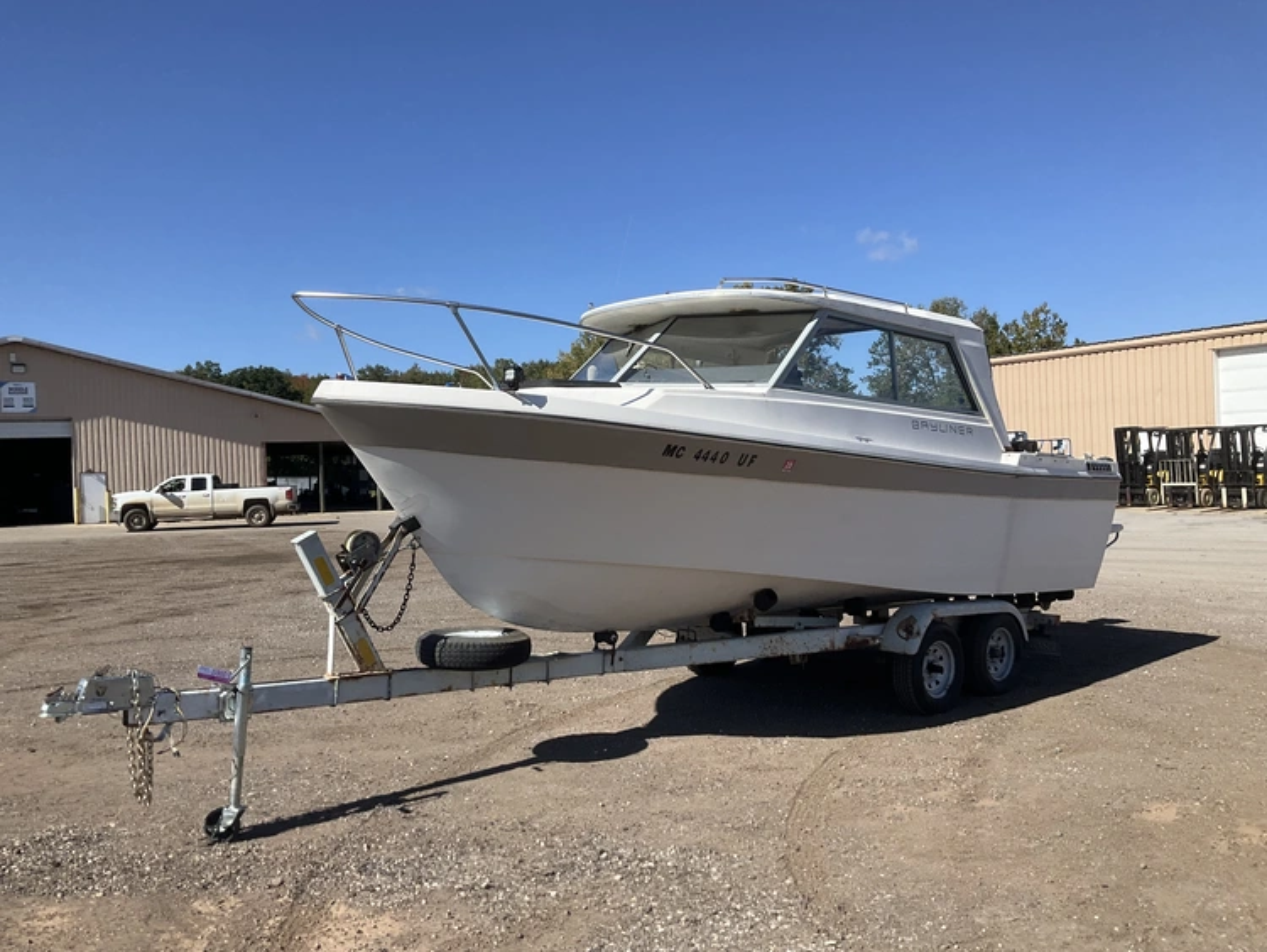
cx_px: 634
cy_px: 476
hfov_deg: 61.6
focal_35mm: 29
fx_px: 1062
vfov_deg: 48.3
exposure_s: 1/1984
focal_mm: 3
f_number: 1.8
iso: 25
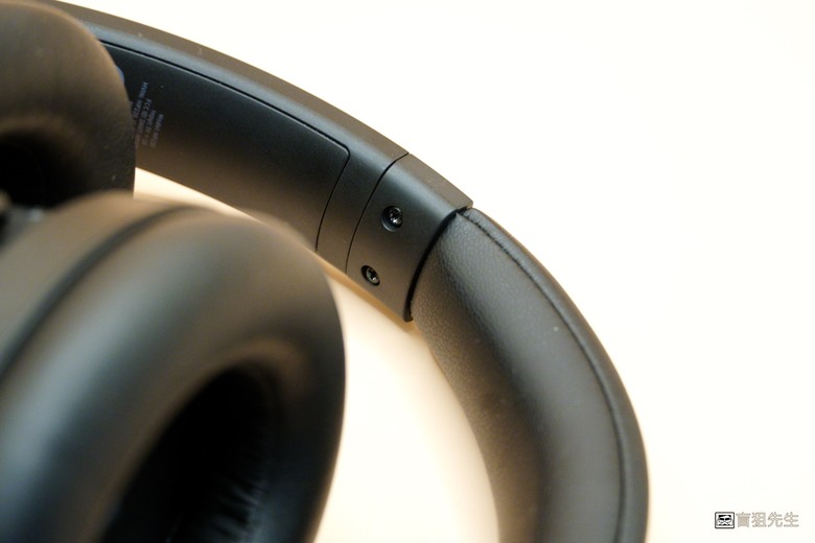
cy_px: 272
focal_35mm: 104
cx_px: 408
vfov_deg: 13.2
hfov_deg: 19.7
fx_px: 2343
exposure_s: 1/50
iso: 2000
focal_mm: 69
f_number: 5.6
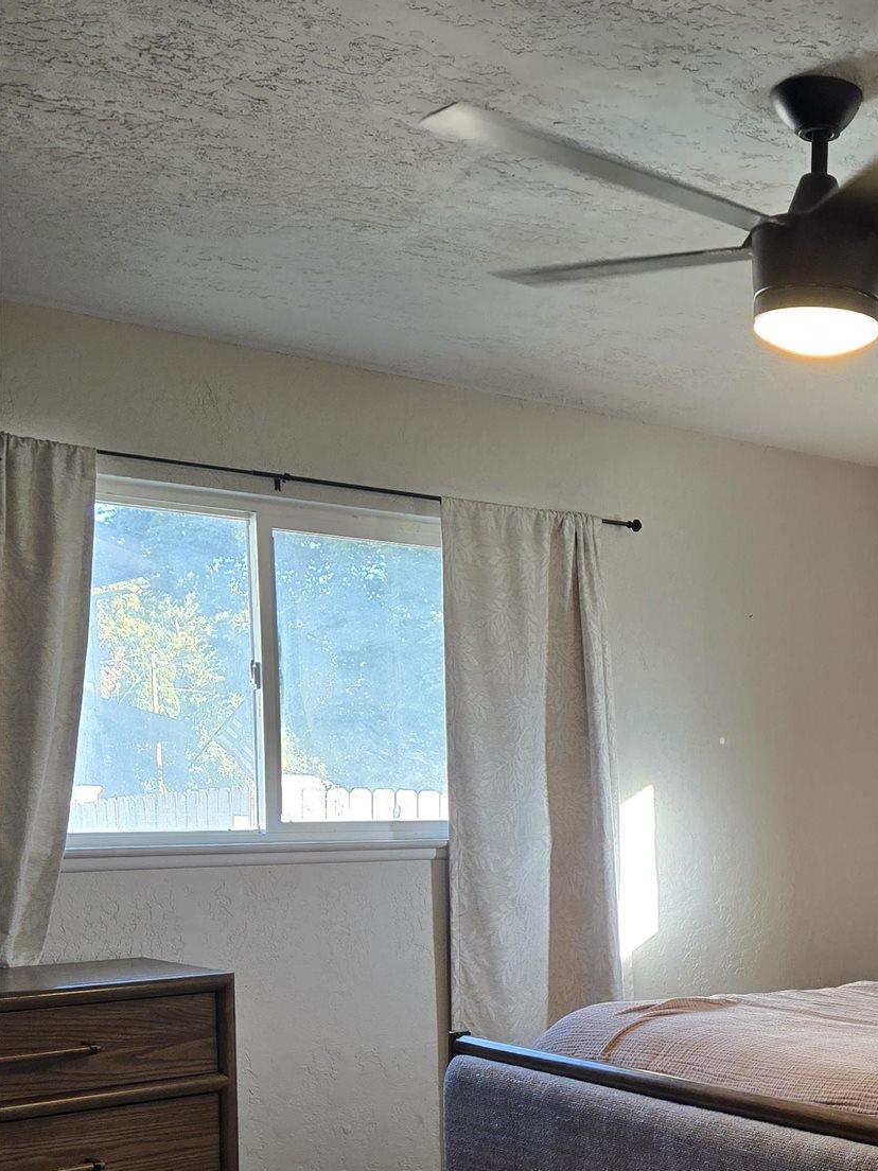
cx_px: 914
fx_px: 1623
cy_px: 867
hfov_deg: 28.1
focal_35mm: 48
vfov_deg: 38.7
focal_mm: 5.4
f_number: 1.8
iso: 80
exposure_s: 1/120
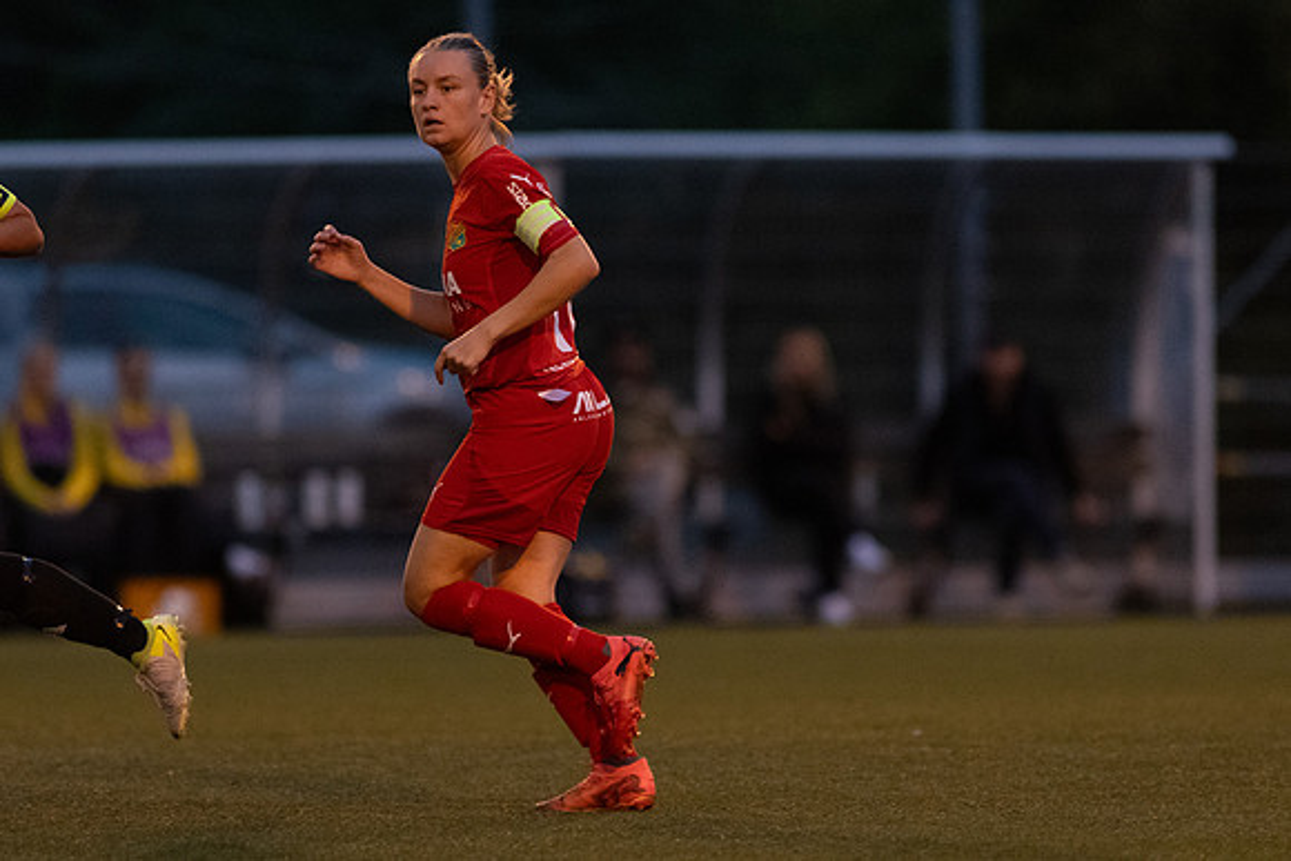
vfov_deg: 3.0
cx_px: 646
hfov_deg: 4.5
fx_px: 16435
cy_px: 430
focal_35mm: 458
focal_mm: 300
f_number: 3.2
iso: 8000
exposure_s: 1/800
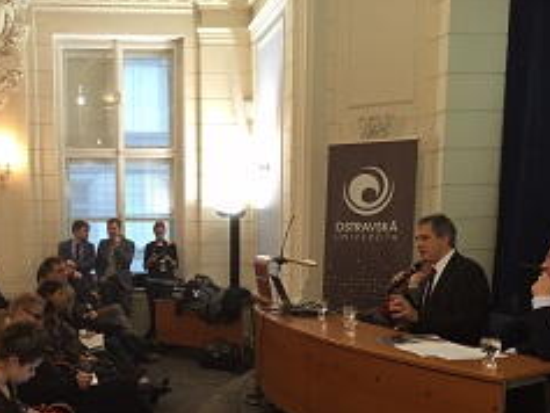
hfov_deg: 41.4
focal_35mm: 45
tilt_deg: -6.6
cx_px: 172
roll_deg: -1.0
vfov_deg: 31.6
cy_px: 316
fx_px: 715
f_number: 2.2
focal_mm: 4.15
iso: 64
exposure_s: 1/30
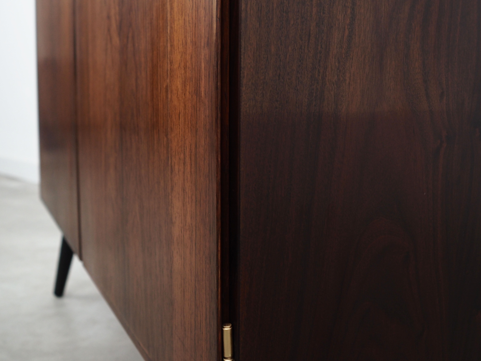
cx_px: 262
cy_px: 153
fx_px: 570
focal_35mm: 41
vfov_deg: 35.1
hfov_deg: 45.7
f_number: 2.8
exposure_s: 1/50
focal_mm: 17
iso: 500
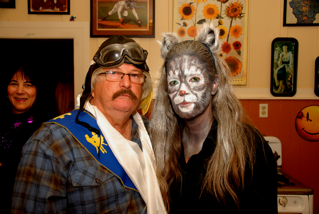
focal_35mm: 39
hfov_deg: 49.5
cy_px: 107
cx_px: 160
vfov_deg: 34.3
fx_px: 346
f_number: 5
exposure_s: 1/60
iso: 200
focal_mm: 26
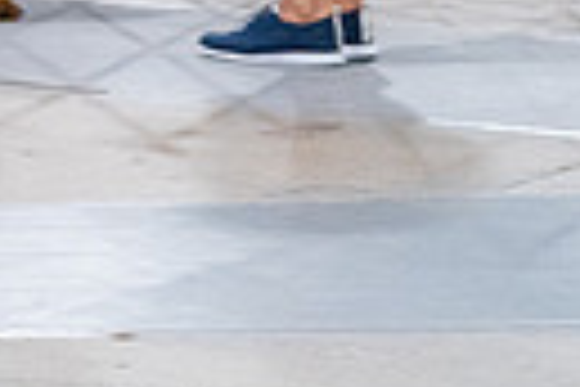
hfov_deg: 4.4
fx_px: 7411
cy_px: -331
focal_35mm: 460
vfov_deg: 3.0
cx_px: -715
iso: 6400
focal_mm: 102
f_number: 3.2
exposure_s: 1/320
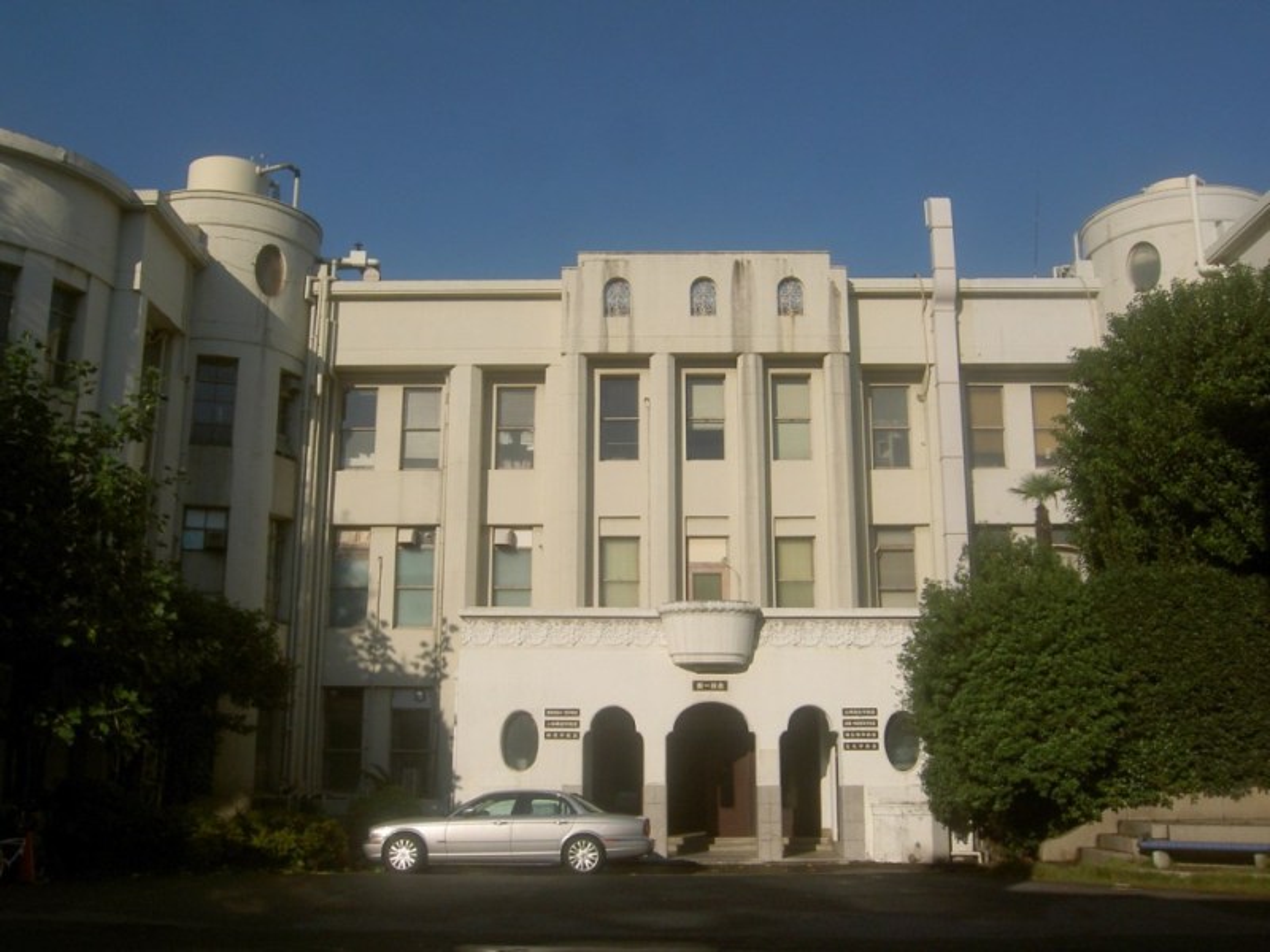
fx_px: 1247
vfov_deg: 41.8
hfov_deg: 54.0
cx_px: 635
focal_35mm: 34
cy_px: 476
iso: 50
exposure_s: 1/1000
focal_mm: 5.6
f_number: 4.7
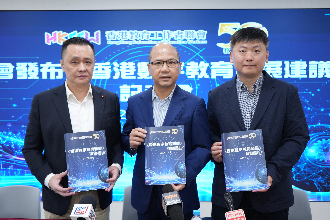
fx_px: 385
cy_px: 110
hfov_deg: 46.4
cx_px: 165
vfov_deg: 31.9
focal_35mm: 42
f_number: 4.5
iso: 1000
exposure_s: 1/100
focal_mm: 42
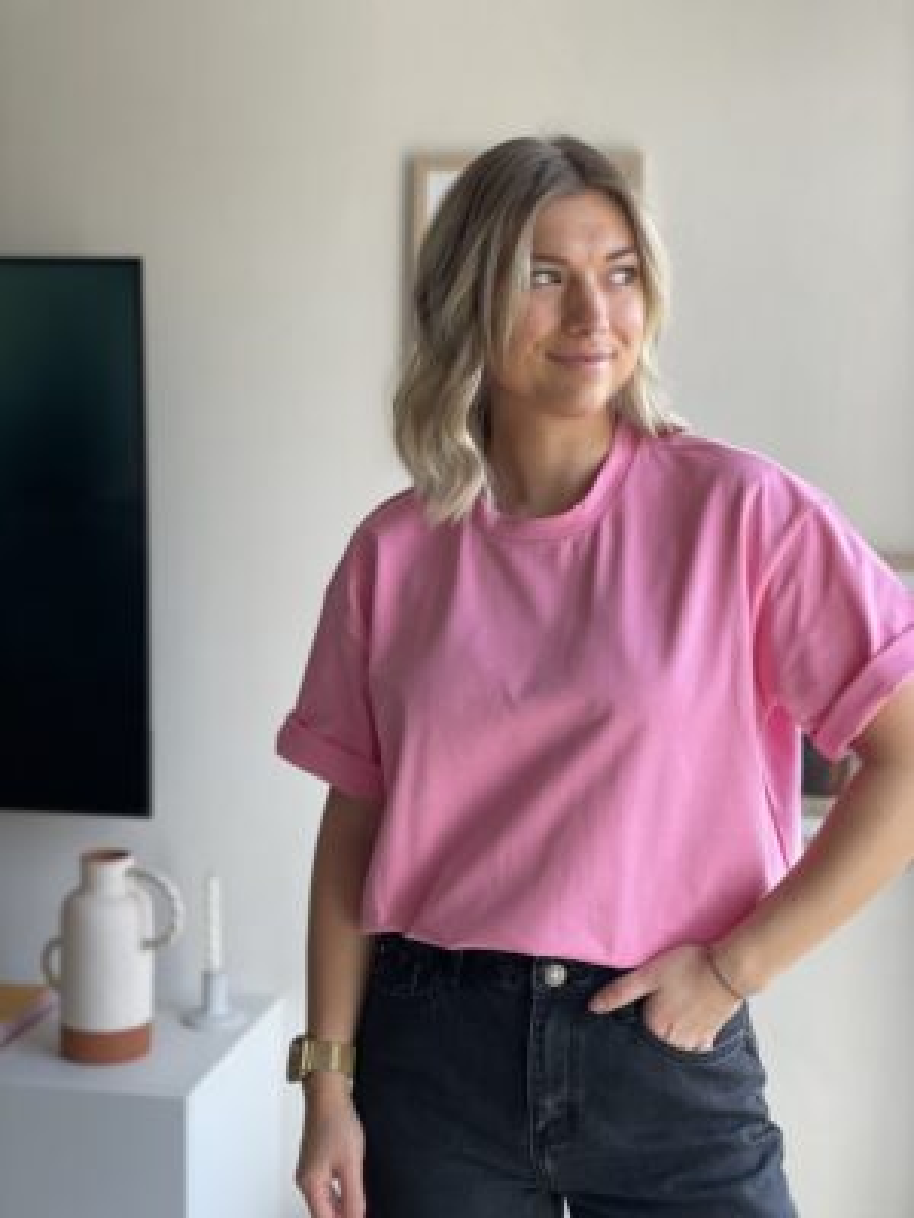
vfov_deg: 36.8
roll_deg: -0.2
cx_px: 457
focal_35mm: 52
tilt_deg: -5.9
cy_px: 609
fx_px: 1831
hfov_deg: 28.0
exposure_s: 1/122
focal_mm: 6
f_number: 2
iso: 40
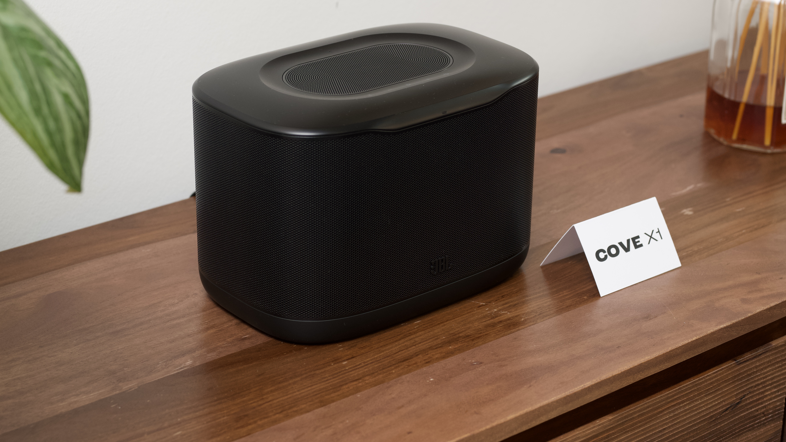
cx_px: 391
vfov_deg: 15.3
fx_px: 1647
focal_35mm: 79
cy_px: 218
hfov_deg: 26.8
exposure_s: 1/60
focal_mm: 50
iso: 400
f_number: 4
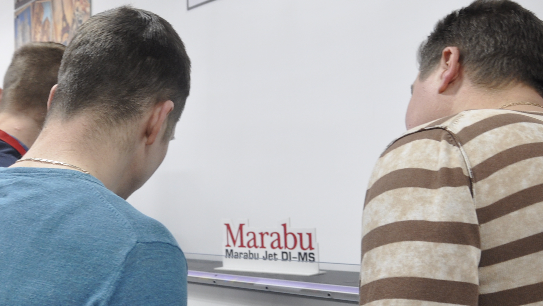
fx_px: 734
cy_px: 182
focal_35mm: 51
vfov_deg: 23.5
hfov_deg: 40.4
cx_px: 219
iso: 500
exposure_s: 1/30
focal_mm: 18
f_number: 5.6
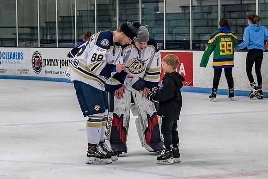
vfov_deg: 8.6
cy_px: 79
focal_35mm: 160
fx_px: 1193
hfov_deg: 12.8
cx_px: 140
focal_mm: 62
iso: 400
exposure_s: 1/250
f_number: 4
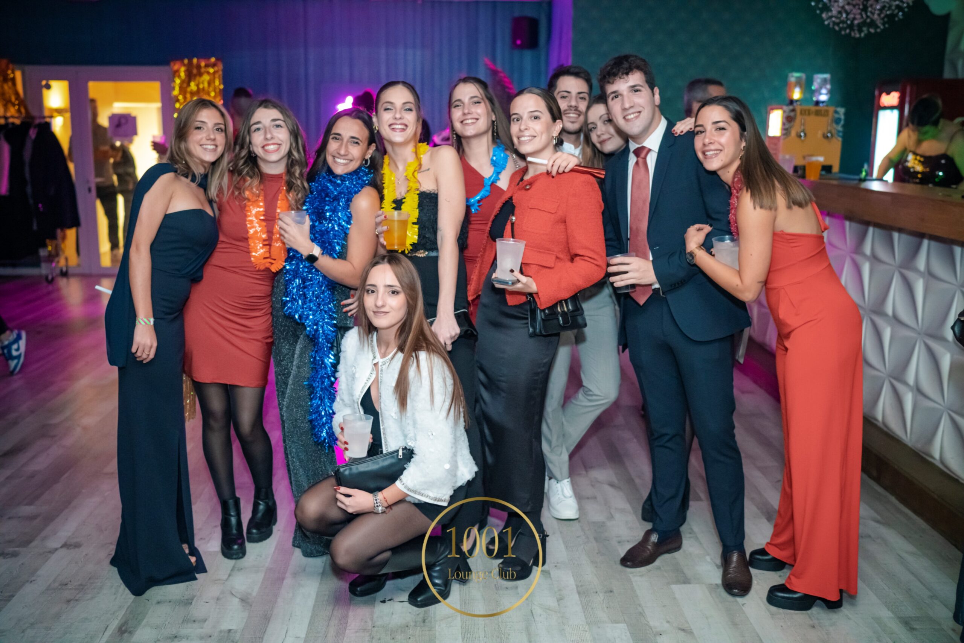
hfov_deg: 54.4
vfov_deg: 37.9
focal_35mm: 35
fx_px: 937
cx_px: 482
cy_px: 322
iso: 4000
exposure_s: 1/80
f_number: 2.2
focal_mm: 35
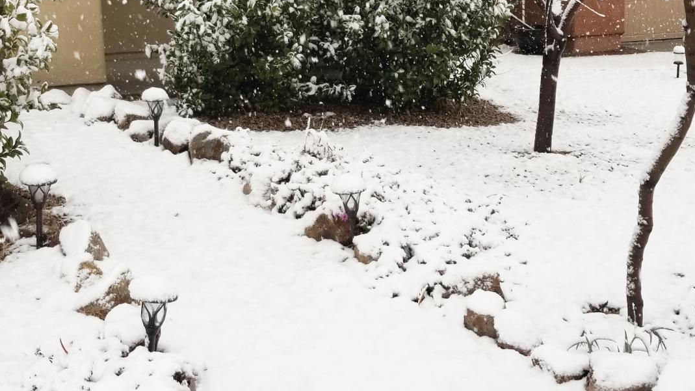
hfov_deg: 39.1
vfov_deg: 22.3
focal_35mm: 53
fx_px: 977
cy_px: 74
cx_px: 300
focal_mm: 4.25
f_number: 1.7
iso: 50
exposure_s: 1/179
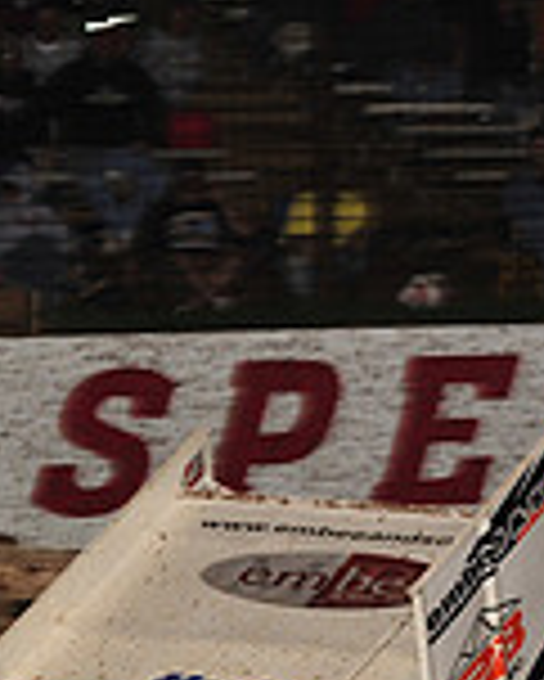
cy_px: 856
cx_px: -643
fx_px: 7600
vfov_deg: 5.1
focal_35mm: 378
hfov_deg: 4.0
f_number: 7.1
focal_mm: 105
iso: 1000
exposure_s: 1/320
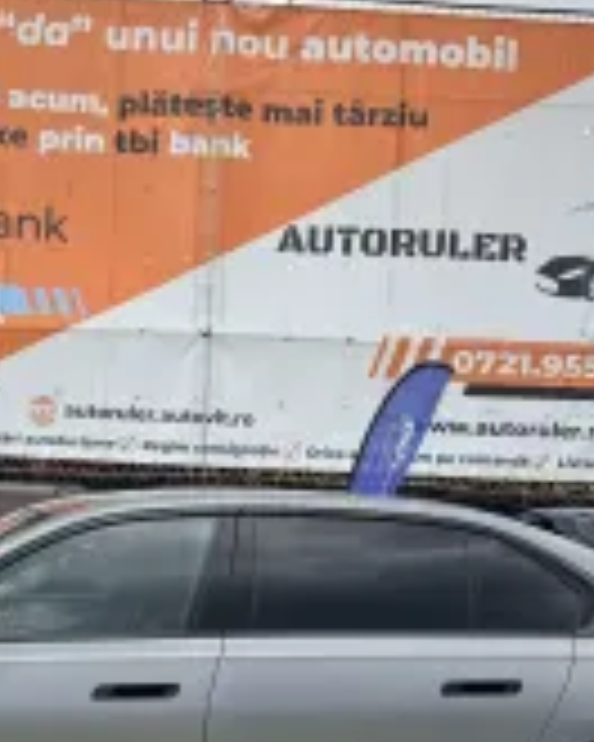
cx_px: 108
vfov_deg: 35.9
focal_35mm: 51
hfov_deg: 28.9
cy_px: 553
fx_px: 1121
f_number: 1.78
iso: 80
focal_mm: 6.76
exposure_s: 1/1192
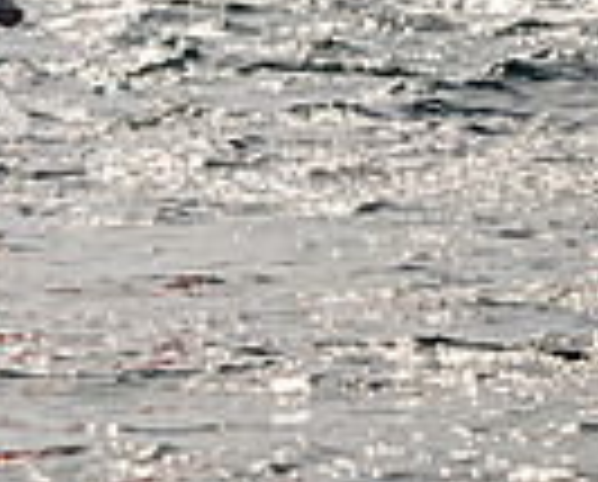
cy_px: -516
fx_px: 25702
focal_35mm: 1449
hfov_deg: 1.3
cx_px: -869
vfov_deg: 1.1
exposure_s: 1/6400
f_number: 6.3
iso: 320
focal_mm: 260
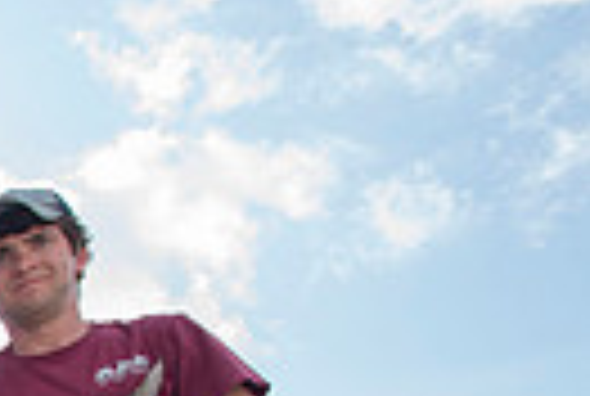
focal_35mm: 84
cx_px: -707
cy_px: 866
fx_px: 1380
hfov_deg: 16.1
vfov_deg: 13.3
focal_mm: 19
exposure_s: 1/400
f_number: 5.6
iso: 250
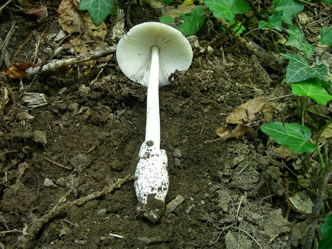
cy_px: 124
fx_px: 364
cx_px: 166
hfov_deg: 49.0
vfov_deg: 37.7
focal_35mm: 38
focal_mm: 6.3
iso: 200
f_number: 3.5
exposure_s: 1/21
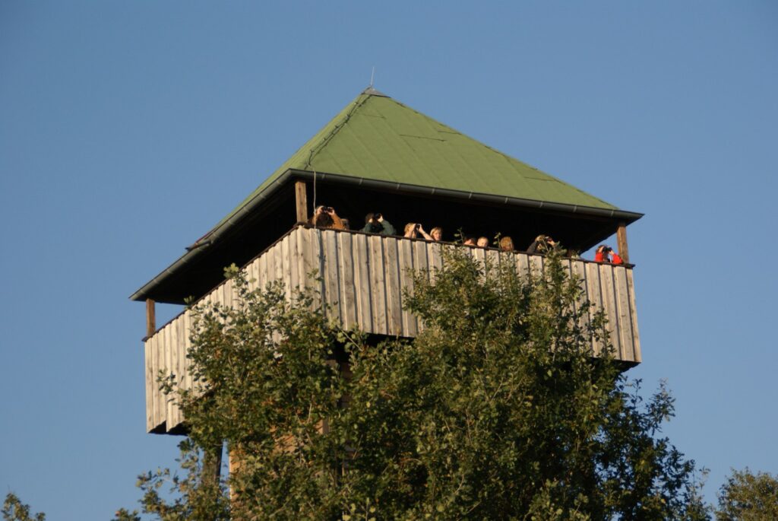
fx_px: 2434
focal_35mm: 112
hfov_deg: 18.2
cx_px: 389
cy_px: 260
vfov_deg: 12.2
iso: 320
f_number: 5.6
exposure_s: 1/1000
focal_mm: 75
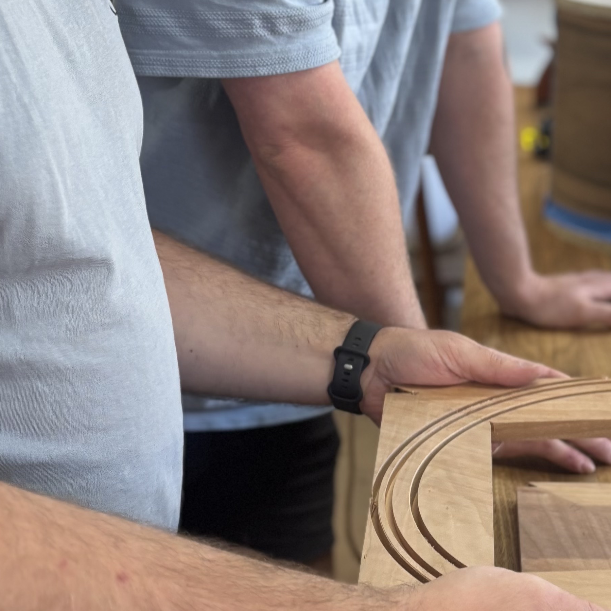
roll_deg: -0.4
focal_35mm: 73
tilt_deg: -19.3
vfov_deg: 23.6
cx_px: 471
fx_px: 1458
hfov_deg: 23.4
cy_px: 257
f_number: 1.6
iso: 100
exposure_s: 1/100
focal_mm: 5.96
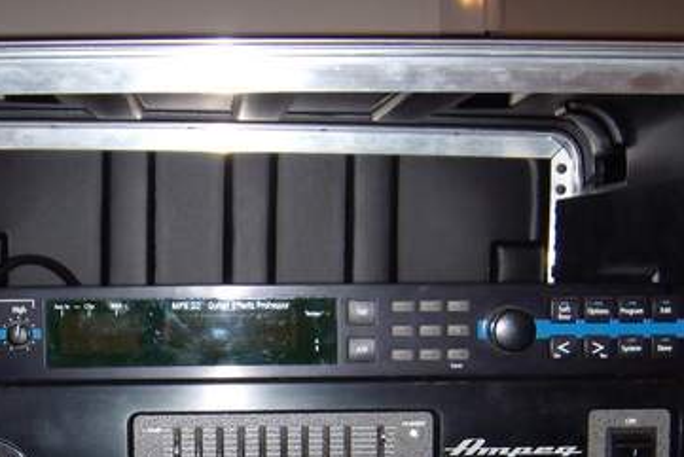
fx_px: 1330
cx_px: 263
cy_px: 419
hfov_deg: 28.7
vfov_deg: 19.1
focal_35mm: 70
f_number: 3.5
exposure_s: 1/60.2
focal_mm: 6.4
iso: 64
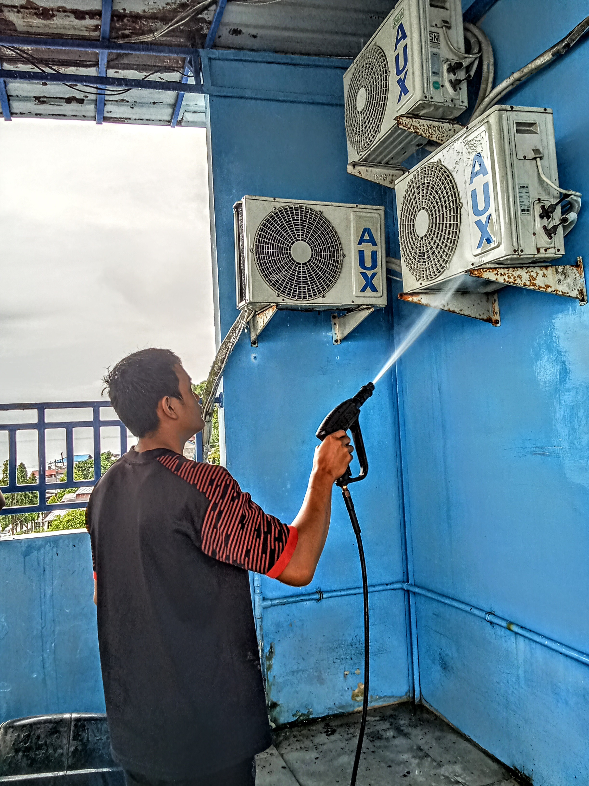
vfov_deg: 65.3
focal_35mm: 27
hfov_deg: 51.4
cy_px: 393
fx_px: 613
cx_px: 294
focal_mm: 2.79
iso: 100
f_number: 2
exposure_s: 1/155
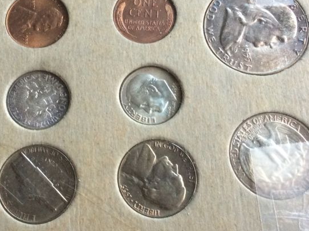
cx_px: 107
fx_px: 526
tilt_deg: -65.4
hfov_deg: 32.5
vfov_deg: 24.7
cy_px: 98
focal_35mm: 59
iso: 160
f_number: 2.4
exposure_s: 1/24
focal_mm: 3.3
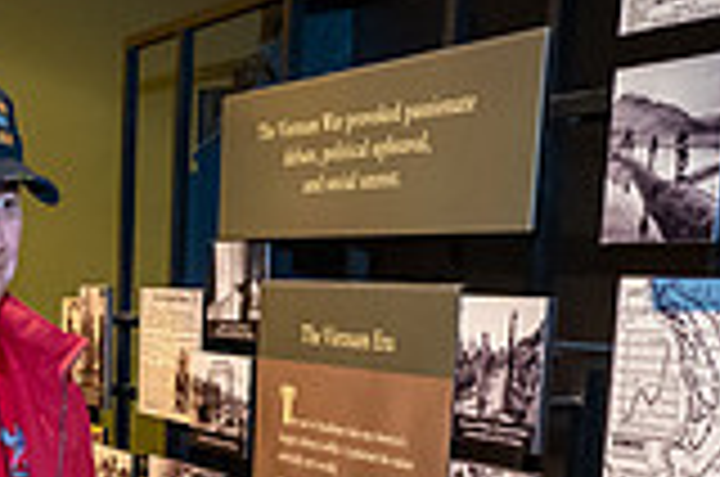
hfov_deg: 22.0
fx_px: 1737
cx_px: -94
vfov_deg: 14.6
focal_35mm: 87
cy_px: 698
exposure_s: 1/50
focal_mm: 24
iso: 12800
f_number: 5.6
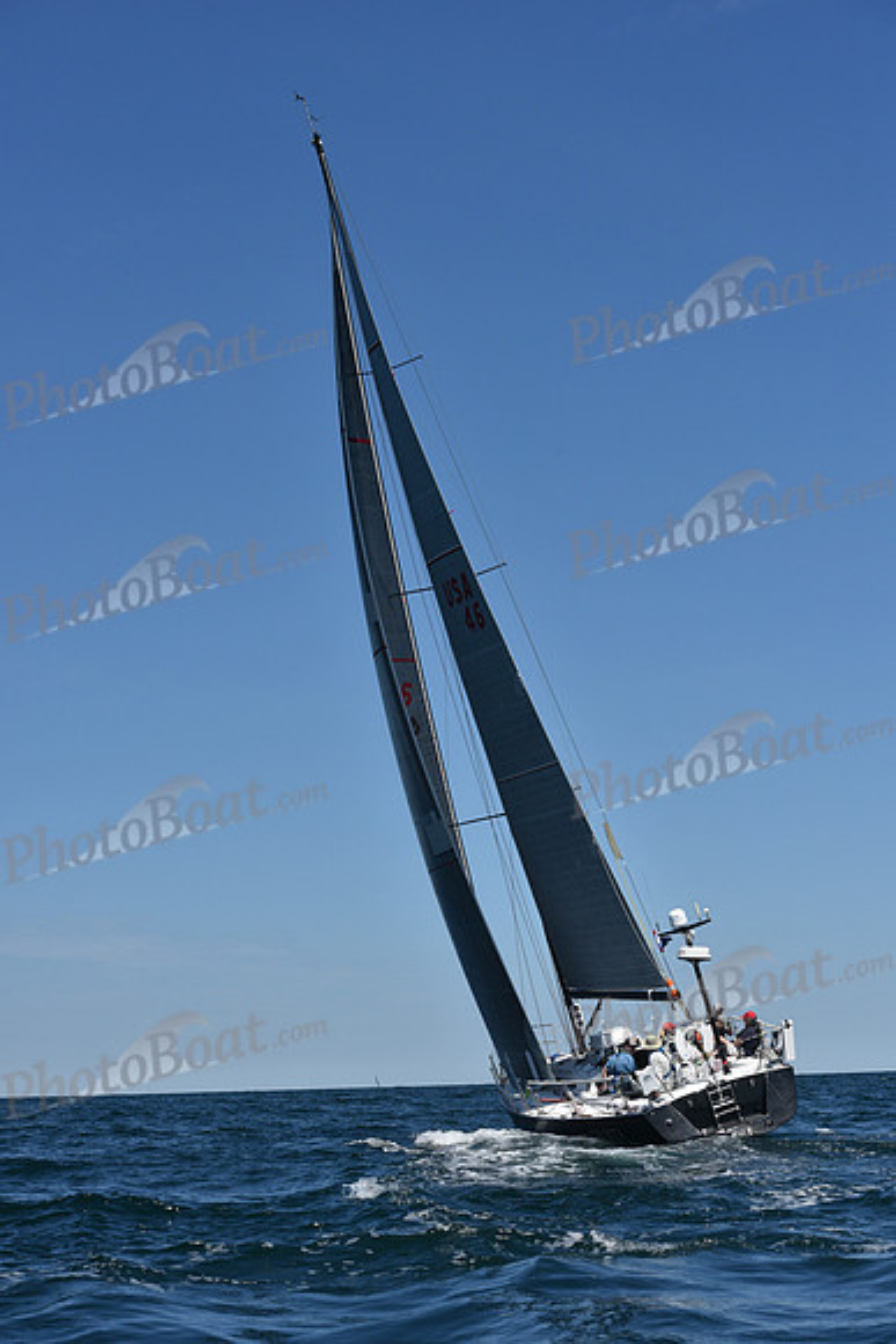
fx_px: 2612
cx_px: 448
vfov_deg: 28.8
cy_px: 672
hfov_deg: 19.5
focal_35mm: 70
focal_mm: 70
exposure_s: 1/1600
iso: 250
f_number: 9
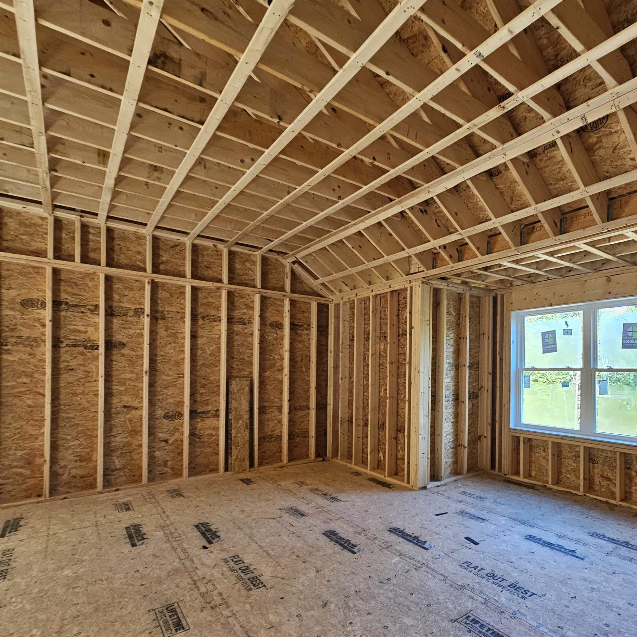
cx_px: 452
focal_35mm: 18
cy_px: 361
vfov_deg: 80.3
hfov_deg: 76.6
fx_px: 375
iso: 200
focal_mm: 2.2
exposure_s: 1/60
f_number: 2.2
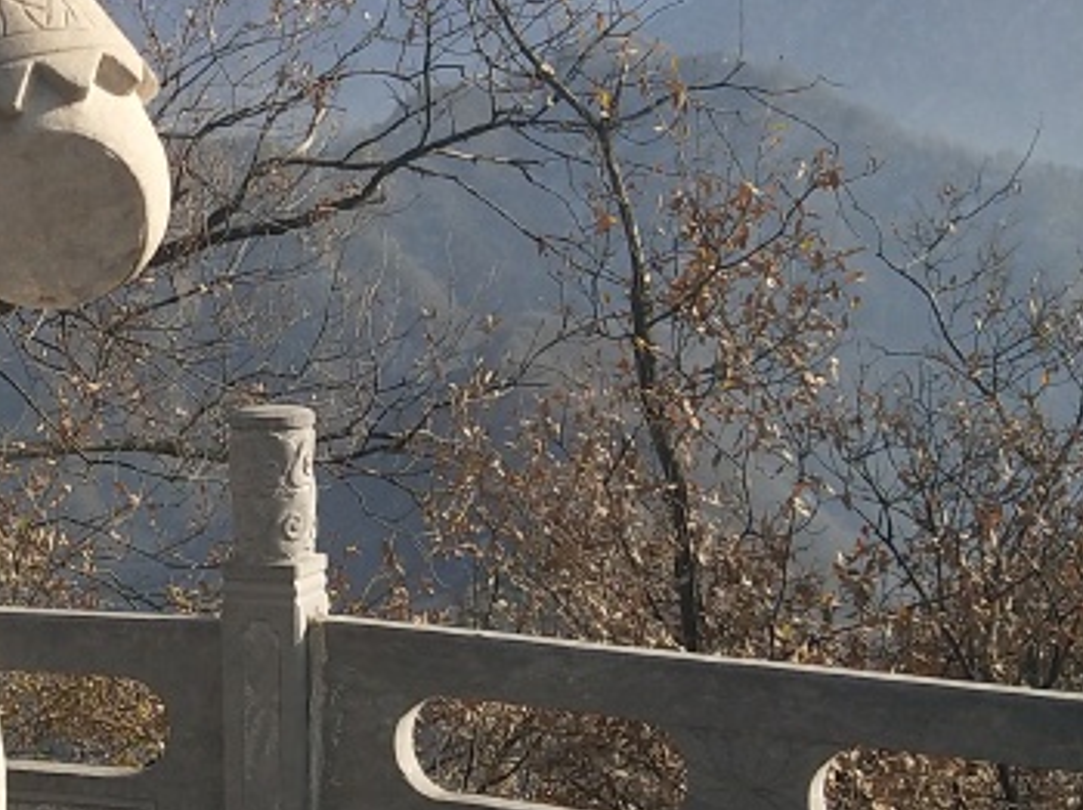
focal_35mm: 103
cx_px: -114
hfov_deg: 18.4
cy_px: 488
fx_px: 3220
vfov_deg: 14.3
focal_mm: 3.95
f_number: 1.8
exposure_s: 1/1744
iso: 69
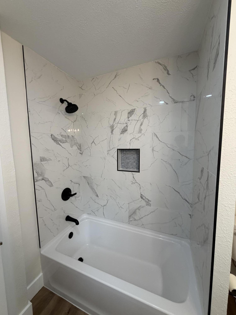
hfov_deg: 85.7
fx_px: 127
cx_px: 118
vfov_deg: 102.1
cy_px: 158
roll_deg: +0.7
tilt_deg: -4.8
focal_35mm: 14
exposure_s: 1/120
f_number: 2.2
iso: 200
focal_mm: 2.22
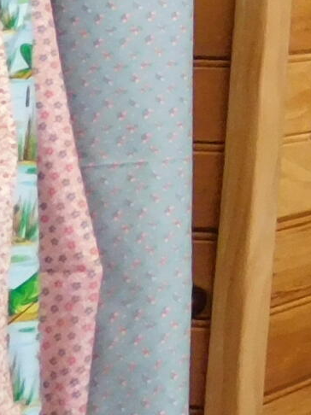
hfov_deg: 8.1
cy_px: -319
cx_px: 1081
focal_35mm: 142
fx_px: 1703
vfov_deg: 12.7
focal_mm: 4
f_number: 3
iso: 280
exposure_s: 1/30
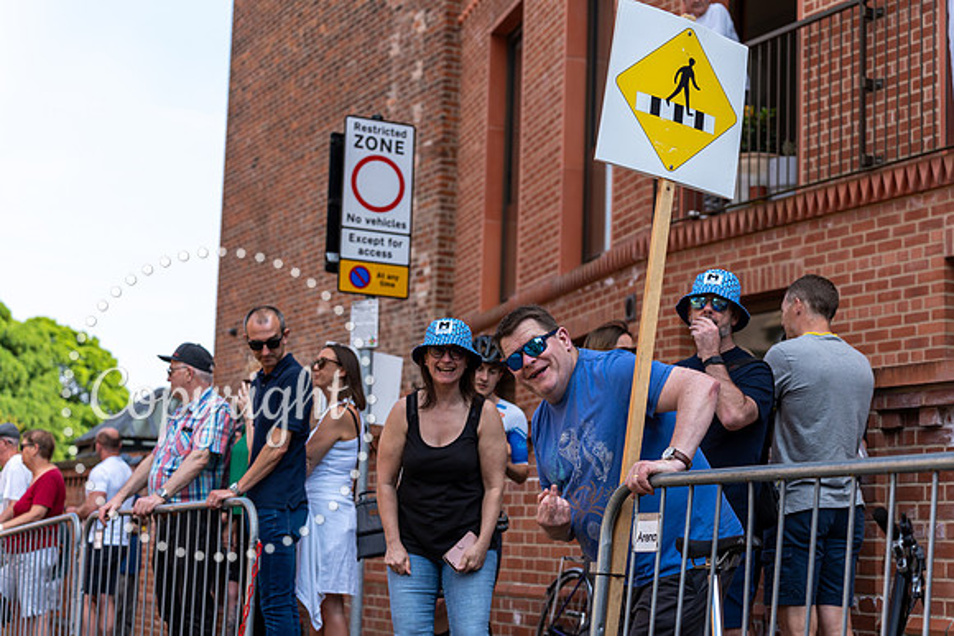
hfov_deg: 32.9
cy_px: 318
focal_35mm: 61
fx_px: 1617
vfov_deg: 22.3
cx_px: 477
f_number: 3.2
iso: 100
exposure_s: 1/1250
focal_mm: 61
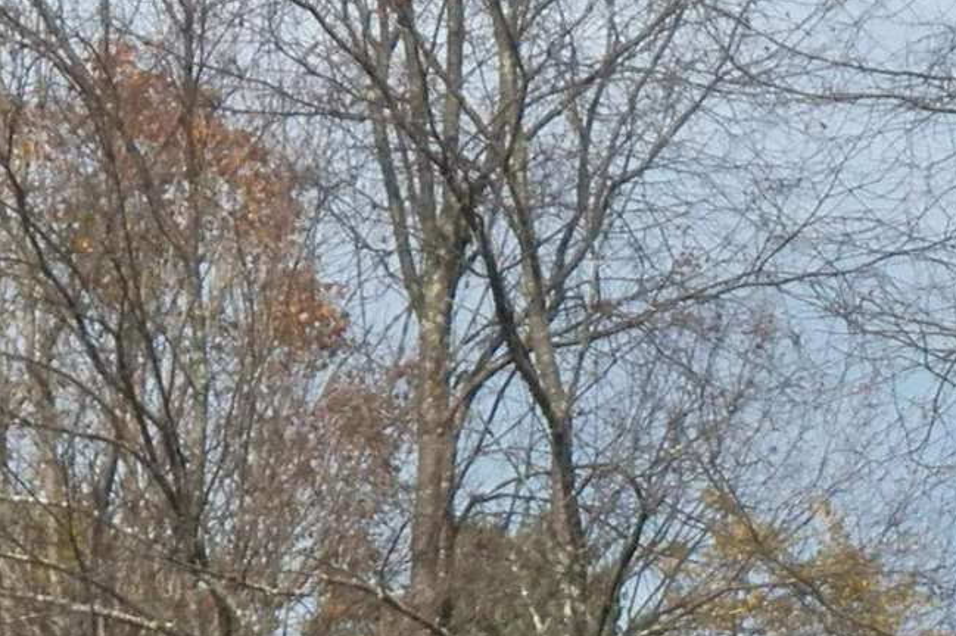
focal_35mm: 197
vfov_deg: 6.6
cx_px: 1530
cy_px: 1525
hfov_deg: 10.0
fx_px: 5229
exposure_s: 1/1600
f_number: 4
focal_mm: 7.1
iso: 125
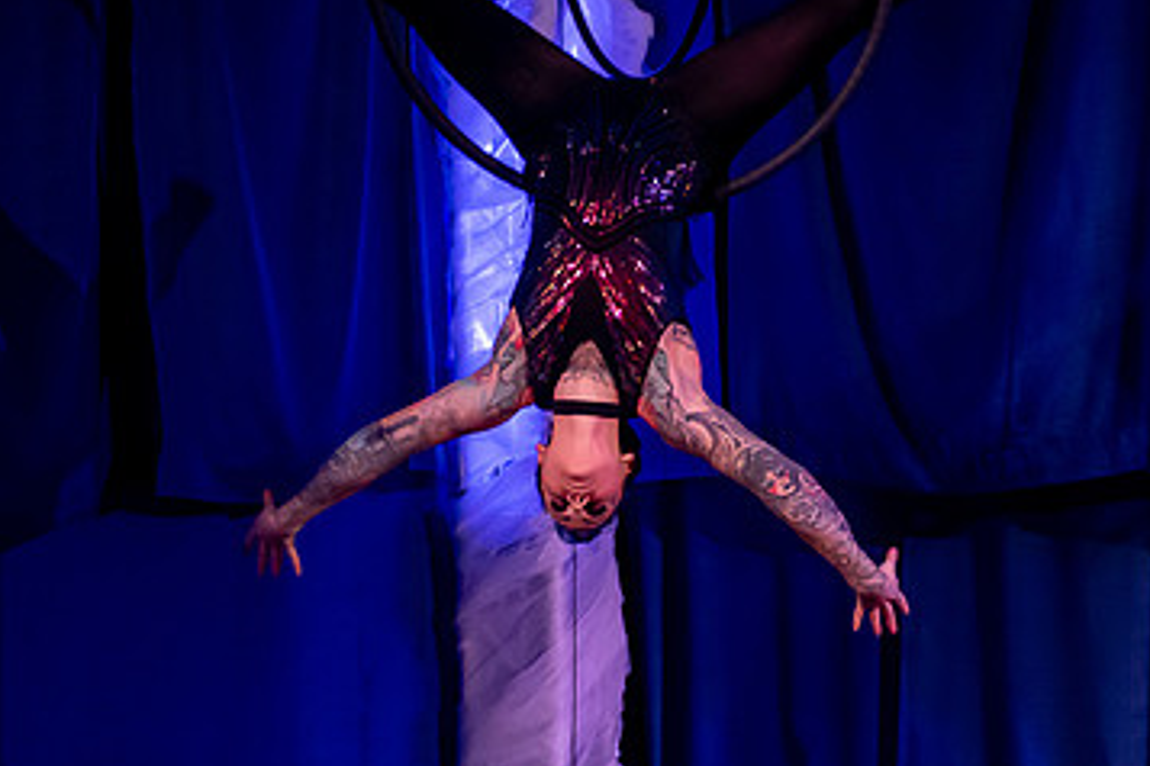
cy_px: 602
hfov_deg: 15.4
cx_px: 714
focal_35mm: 133
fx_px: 4248
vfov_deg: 10.3
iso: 3200
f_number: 2.8
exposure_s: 1/160
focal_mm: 56
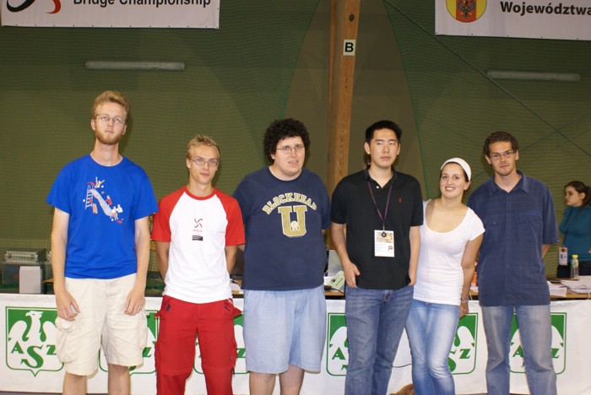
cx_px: 296
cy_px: 198
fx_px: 641
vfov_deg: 34.3
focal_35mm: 39
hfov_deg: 49.5
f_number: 5.6
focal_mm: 26
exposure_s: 1/13
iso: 400
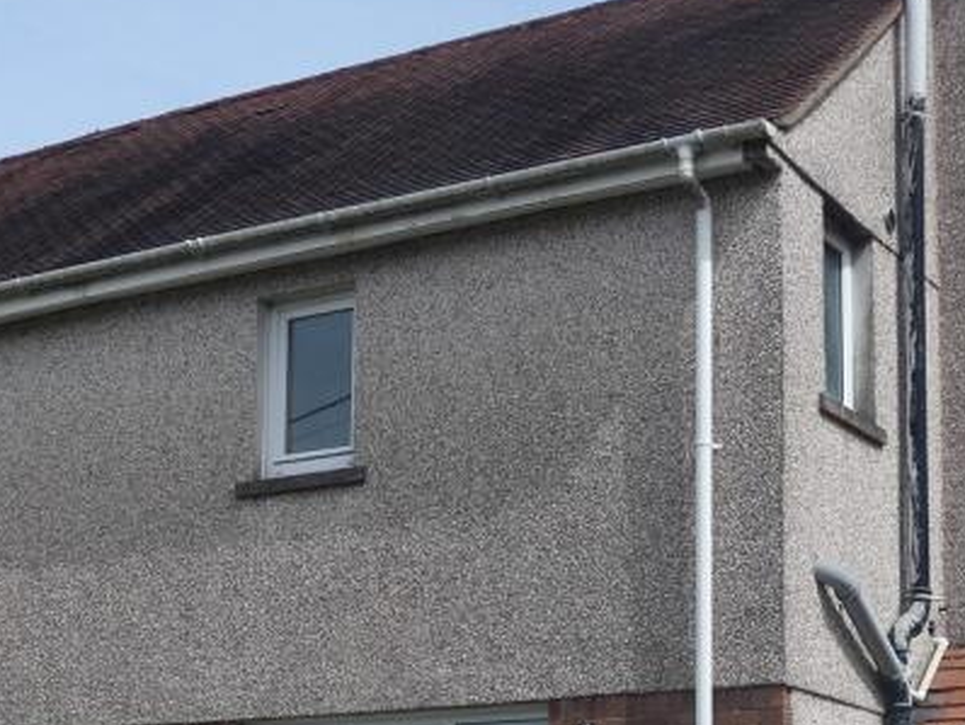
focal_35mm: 72
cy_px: 662
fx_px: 2008
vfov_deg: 20.0
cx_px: 529
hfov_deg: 27.0
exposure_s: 1/1000
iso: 80
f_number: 3.5
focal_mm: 5
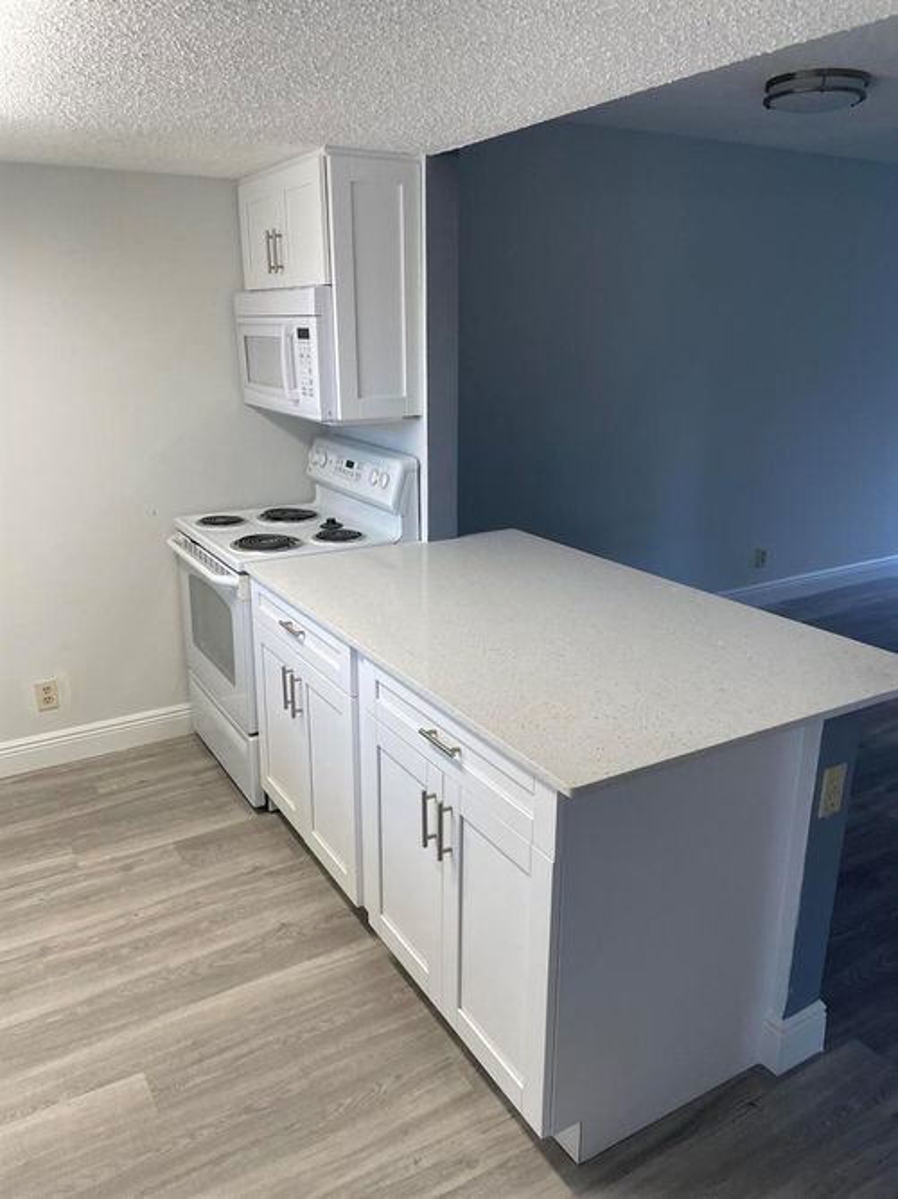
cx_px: 449
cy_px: 600
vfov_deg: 67.3
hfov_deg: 53.0
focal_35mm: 26
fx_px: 900
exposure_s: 1/120
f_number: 1.6
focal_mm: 4.2
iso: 100
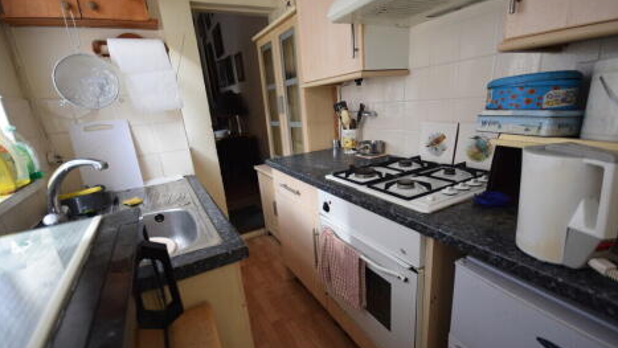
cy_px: 191
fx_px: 262
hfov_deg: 99.4
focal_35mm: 16
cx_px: 310
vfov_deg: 67.0
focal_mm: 10
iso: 500
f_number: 4
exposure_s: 1/60
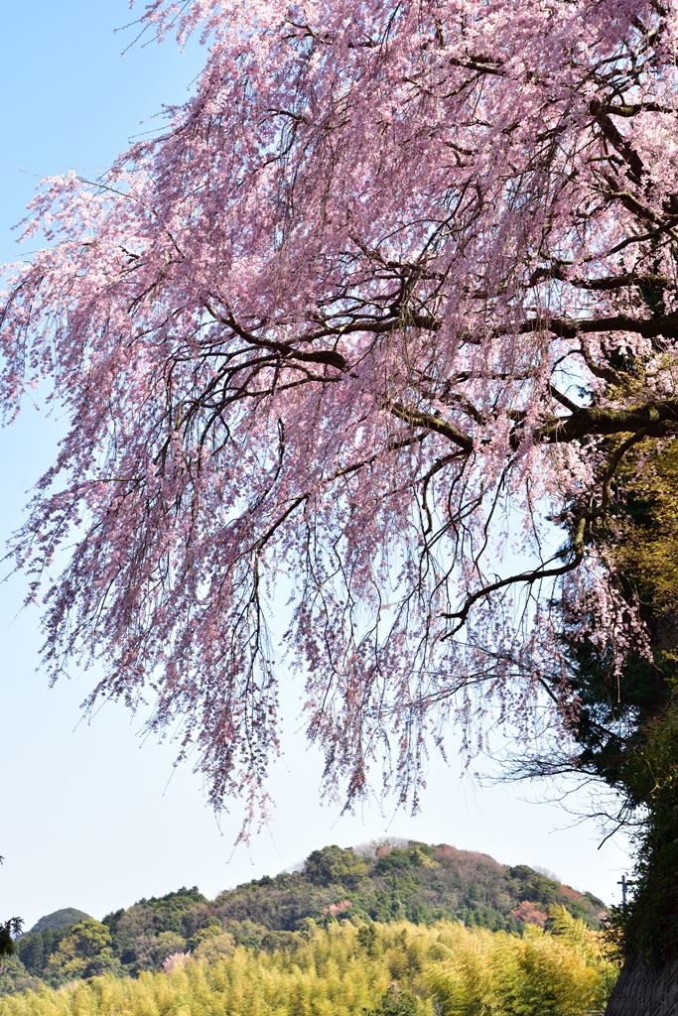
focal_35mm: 62
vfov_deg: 32.4
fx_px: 1751
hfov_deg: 21.9
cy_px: 508
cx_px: 339
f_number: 8
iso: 200
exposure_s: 1/200
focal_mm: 62
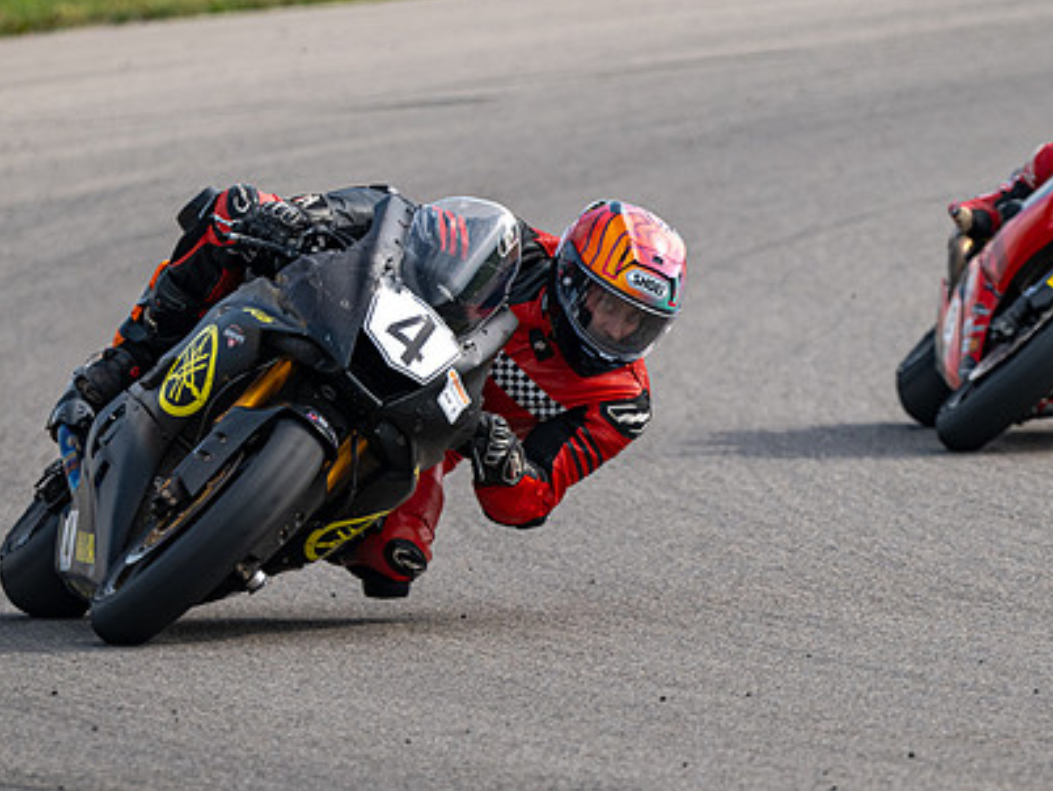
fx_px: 22676
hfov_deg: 2.7
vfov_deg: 2.0
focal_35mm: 745
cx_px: 604
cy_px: 528
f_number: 6
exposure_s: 1/1250
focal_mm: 410
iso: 280
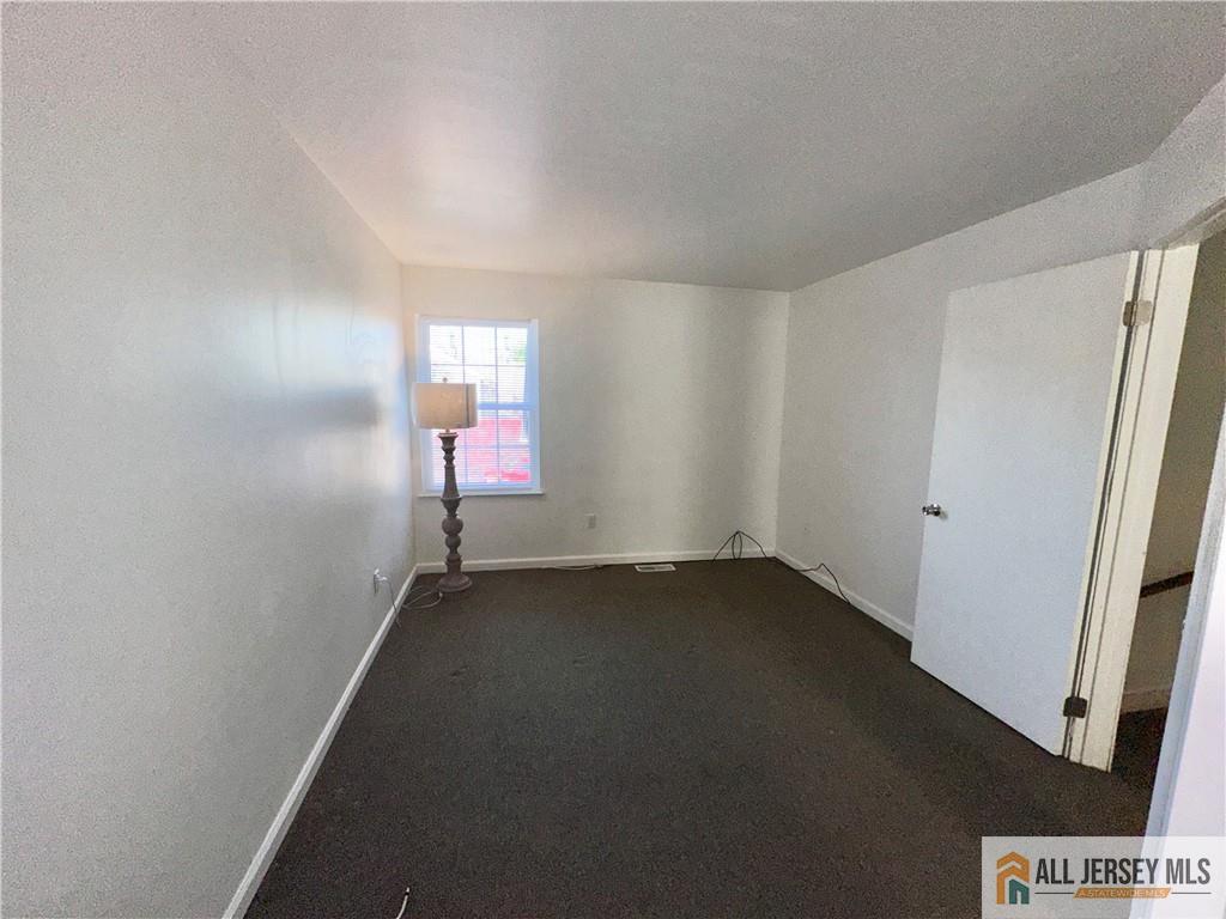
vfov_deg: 85.7
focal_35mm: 14
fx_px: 496
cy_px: 460
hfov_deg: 102.1
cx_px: 613
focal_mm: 2.22
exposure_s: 1/122
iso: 32
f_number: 2.2
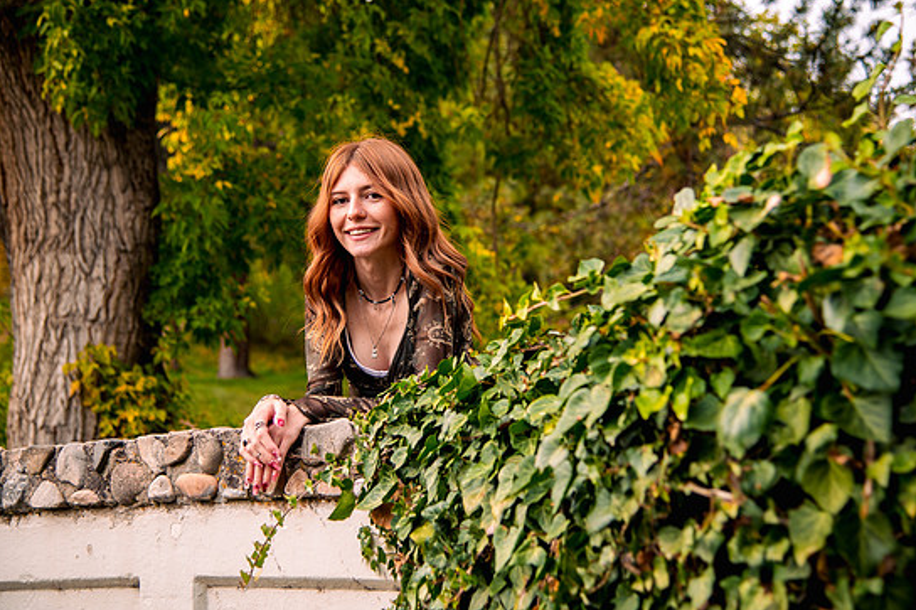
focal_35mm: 63
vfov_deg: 21.5
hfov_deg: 31.9
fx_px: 1602
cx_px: 477
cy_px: 281
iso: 200
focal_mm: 55
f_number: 4
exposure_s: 1/100
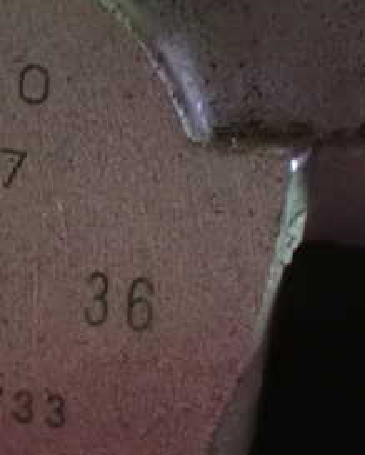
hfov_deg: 9.3
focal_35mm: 165
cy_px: 268
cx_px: -60
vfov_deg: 11.7
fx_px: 2224
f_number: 4.1
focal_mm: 13.65
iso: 1600
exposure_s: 1/10
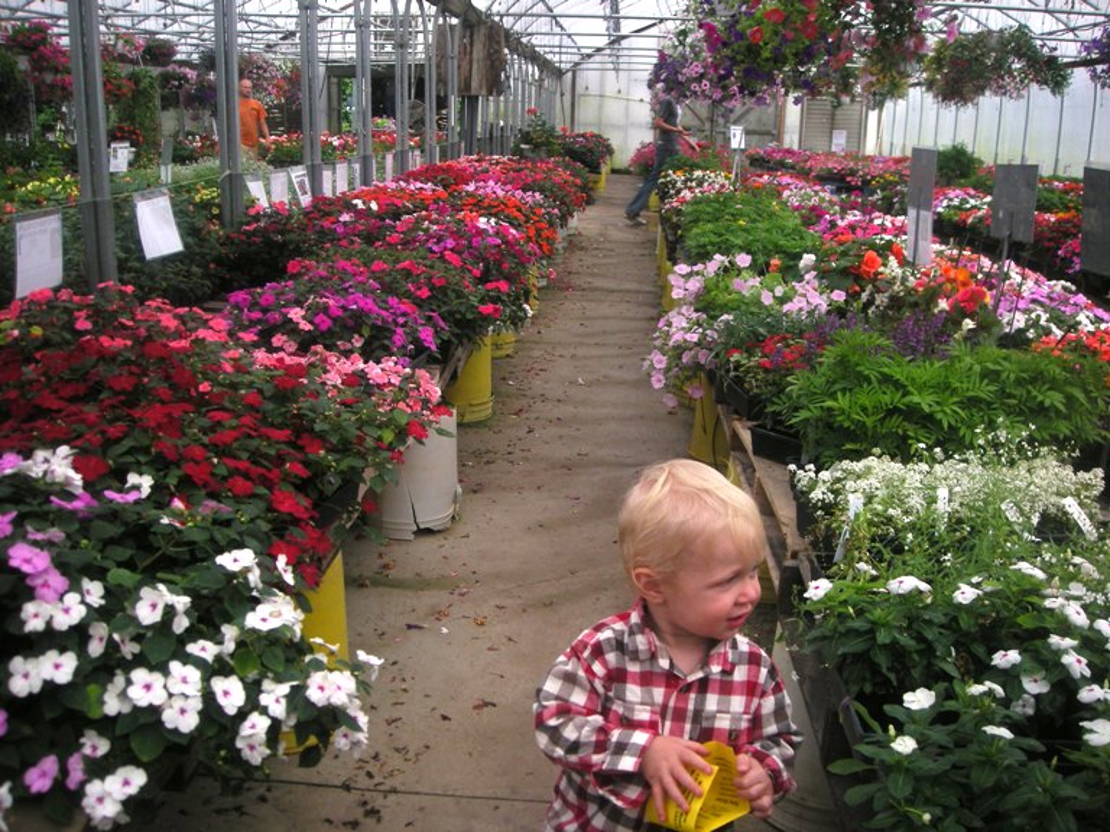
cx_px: 555
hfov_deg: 52.6
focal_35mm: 35
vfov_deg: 40.7
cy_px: 416
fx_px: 1122
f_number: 5.7
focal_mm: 5.7
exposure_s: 1/286
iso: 50
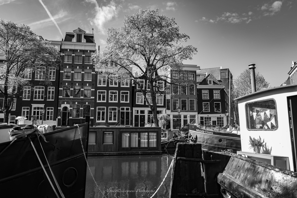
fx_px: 231
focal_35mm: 28
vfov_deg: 46.4
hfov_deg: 65.5
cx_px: 148
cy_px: 99
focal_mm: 28
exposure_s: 1/1000
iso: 200
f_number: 2
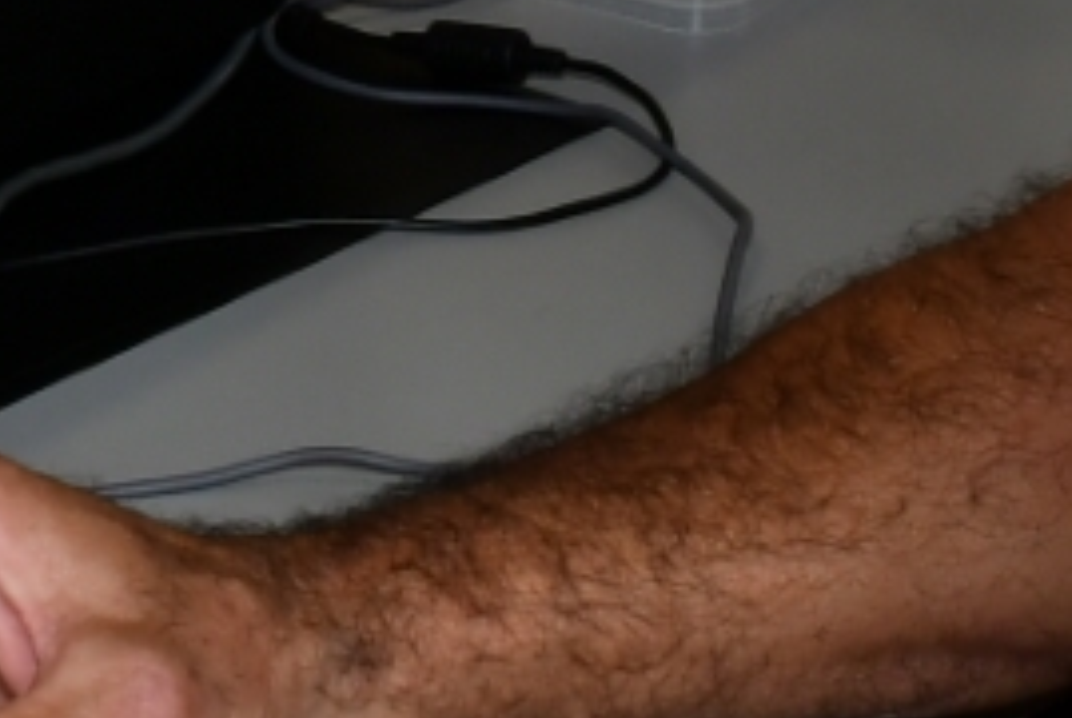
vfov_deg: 6.3
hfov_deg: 9.5
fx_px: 6379
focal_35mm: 214
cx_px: -161
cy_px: -724
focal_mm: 20
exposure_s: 1/60
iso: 200
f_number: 5.6
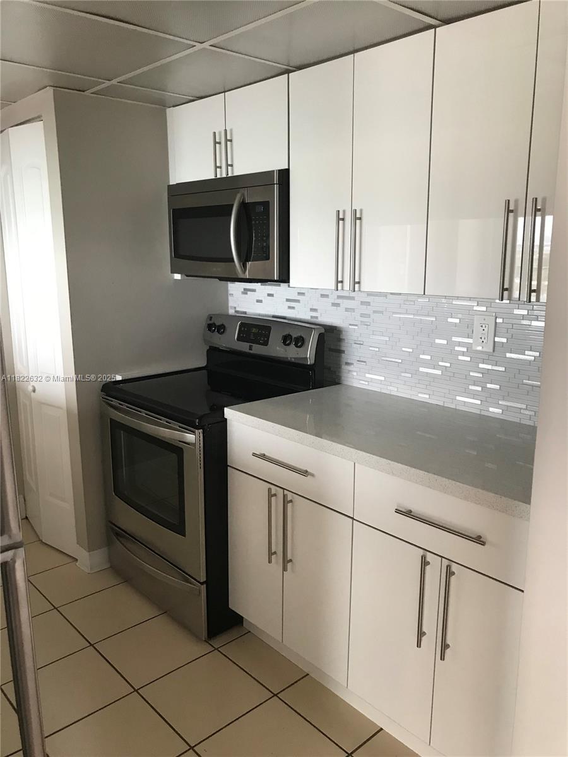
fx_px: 613
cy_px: 378
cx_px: 284
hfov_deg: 49.7
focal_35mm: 28
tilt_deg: -11.5
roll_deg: +0.4
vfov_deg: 63.4
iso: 40
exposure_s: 1/30
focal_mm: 3.99
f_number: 1.8
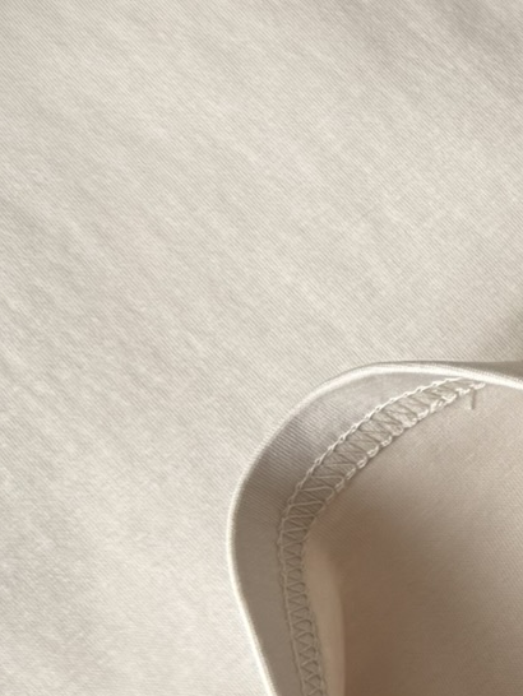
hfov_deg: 14.3
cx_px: 963
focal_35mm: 90
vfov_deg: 21.8
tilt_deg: -71.8
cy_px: 306
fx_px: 1812
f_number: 1.78
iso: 200
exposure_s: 1/121
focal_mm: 6.76
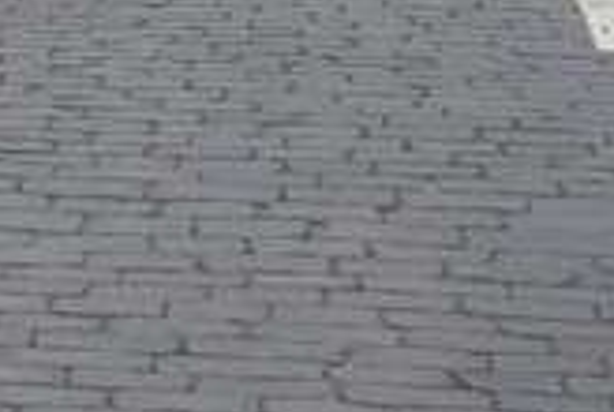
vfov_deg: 5.4
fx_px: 4152
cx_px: -876
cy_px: -800
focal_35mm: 243
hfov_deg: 7.8
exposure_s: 1/125
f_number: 5.6
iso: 250
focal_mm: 26
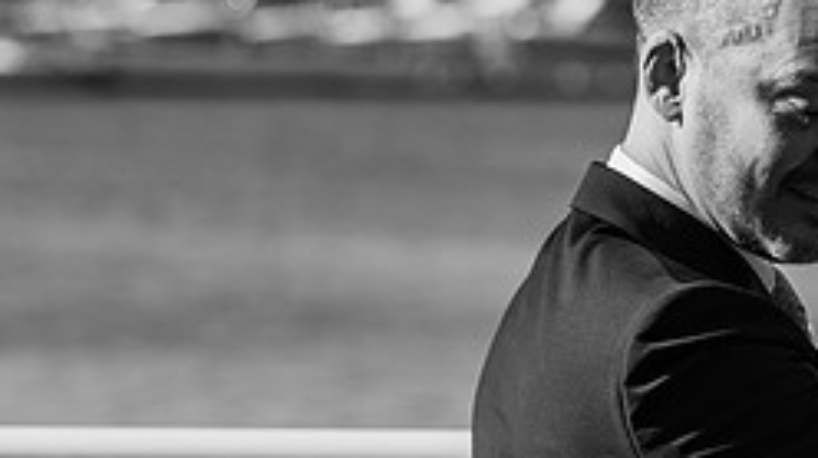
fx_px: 6003
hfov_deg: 7.8
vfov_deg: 4.4
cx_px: 770
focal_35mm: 277
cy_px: 155
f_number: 4
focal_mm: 95
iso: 200
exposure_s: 1/2500
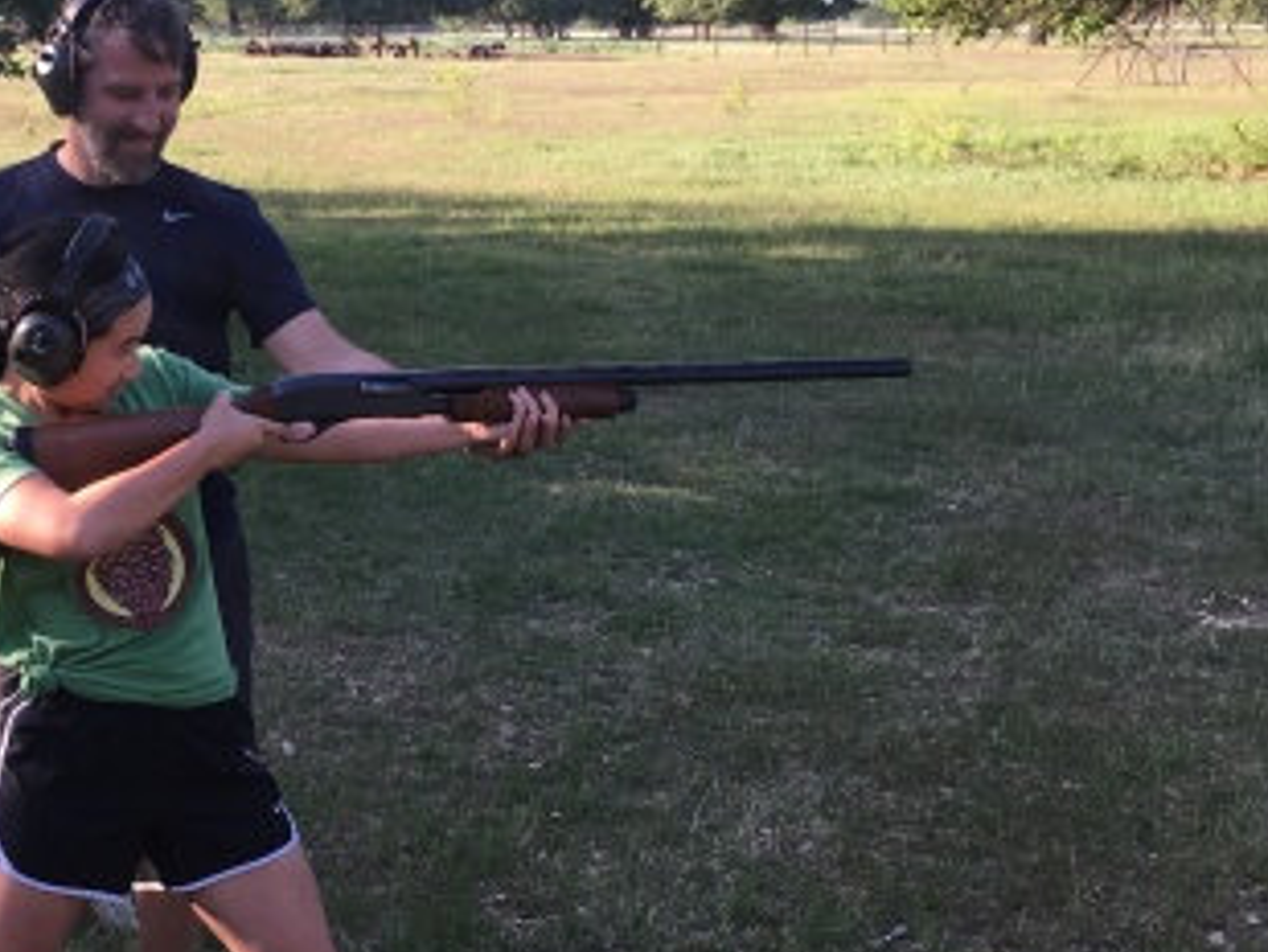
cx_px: 217
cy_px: 546
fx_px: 2199
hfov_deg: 31.2
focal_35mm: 60
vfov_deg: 24.4
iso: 25
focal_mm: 4.15
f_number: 2.2
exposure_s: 1/202
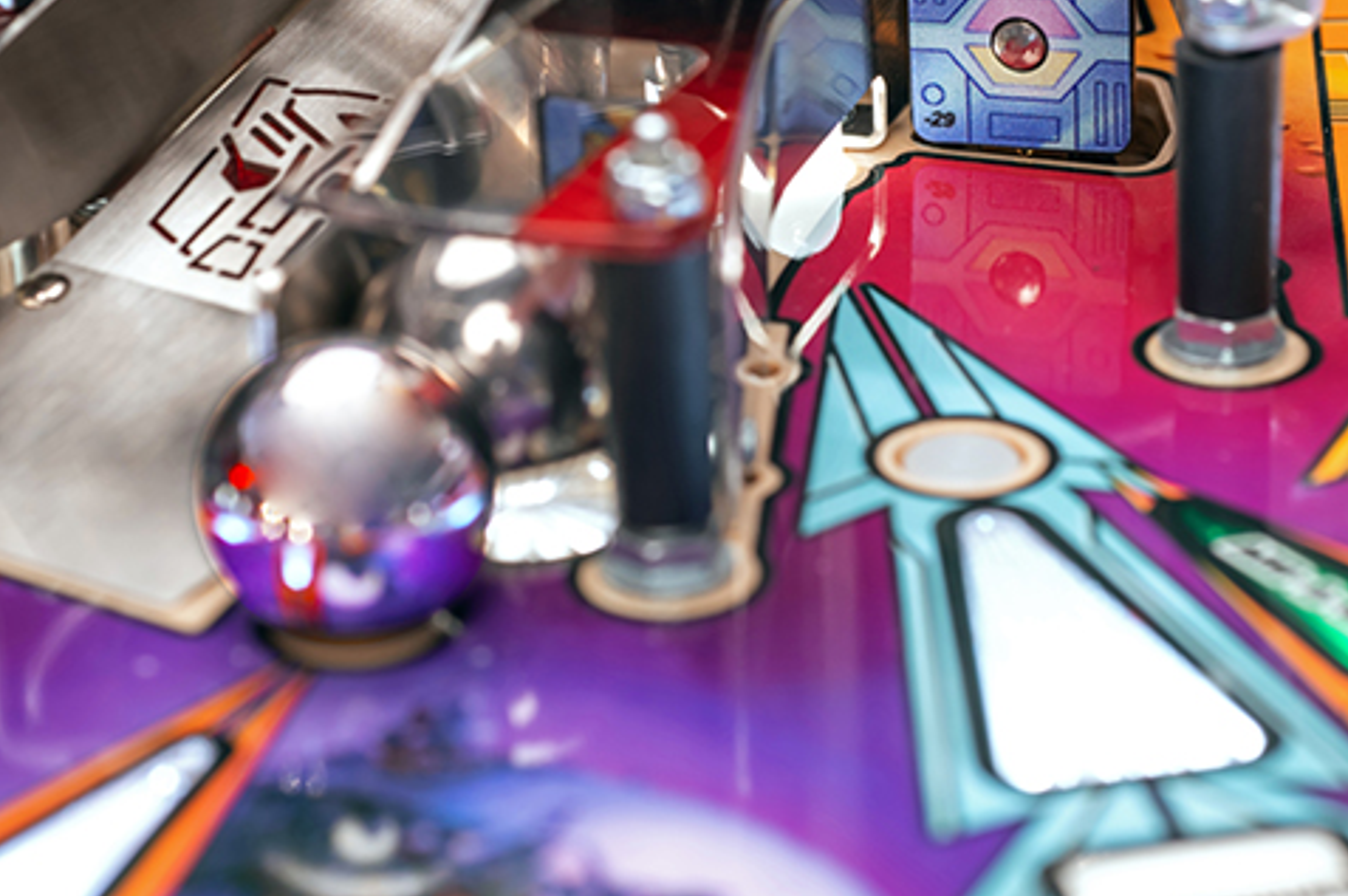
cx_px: 690
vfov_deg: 13.1
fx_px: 3890
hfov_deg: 19.7
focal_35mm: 104
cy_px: 218
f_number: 7.1
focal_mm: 60
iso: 320
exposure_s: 1/30
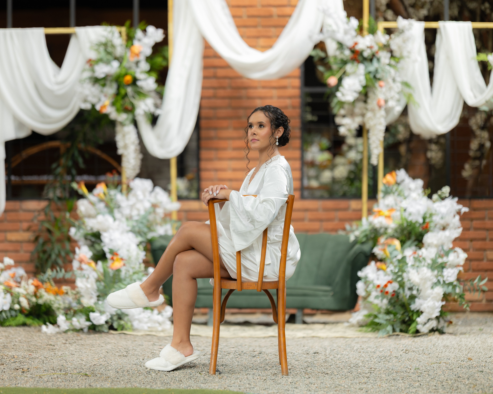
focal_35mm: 101
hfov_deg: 19.0
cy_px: 190
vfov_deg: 15.2
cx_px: 221
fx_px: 1474
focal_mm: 85
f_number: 1.4
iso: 320
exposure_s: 1/800
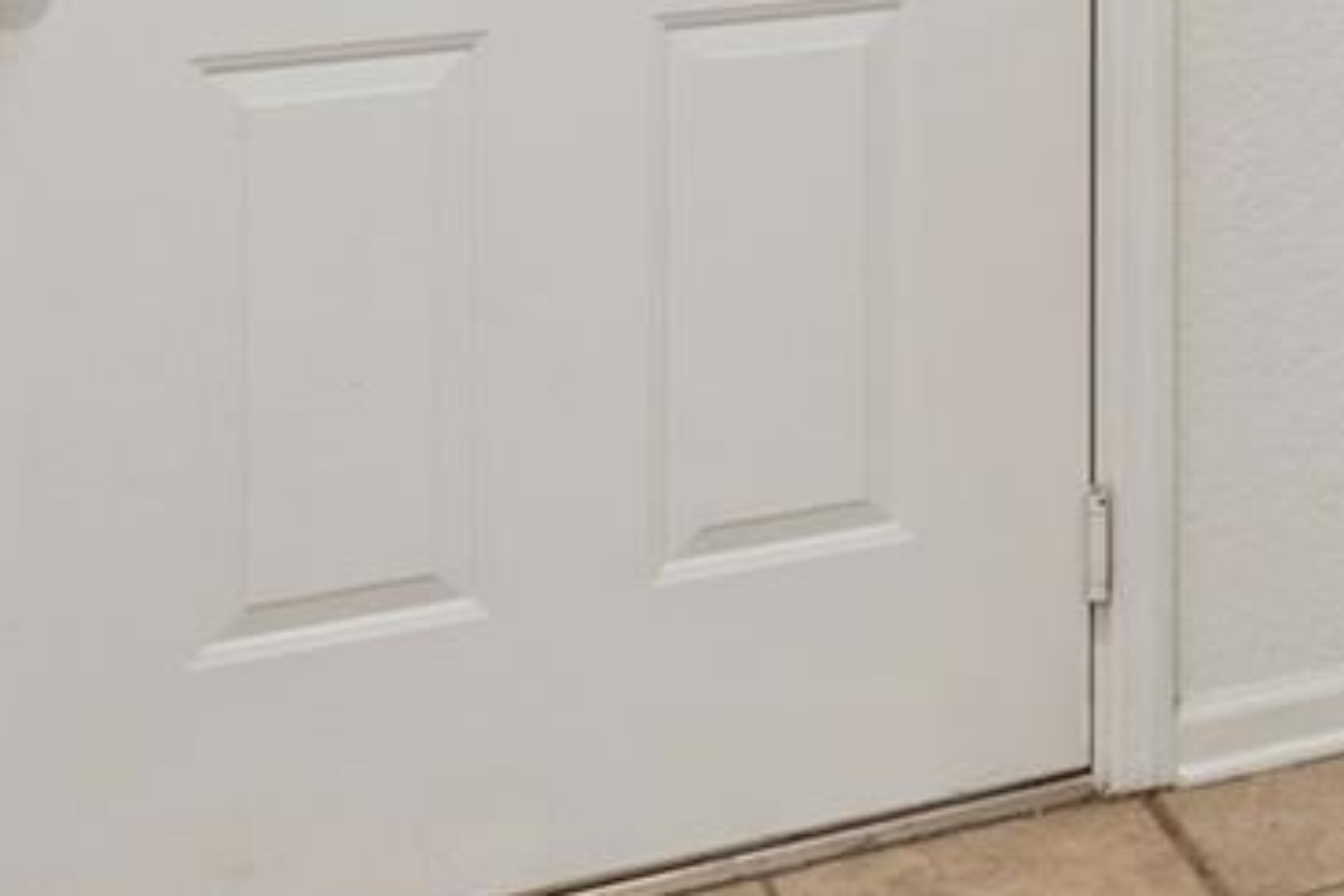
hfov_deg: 20.8
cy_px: -569
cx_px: 2016
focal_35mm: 83
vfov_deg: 14.9
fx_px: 3098
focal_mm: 12.4
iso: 320
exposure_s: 1.5
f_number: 8
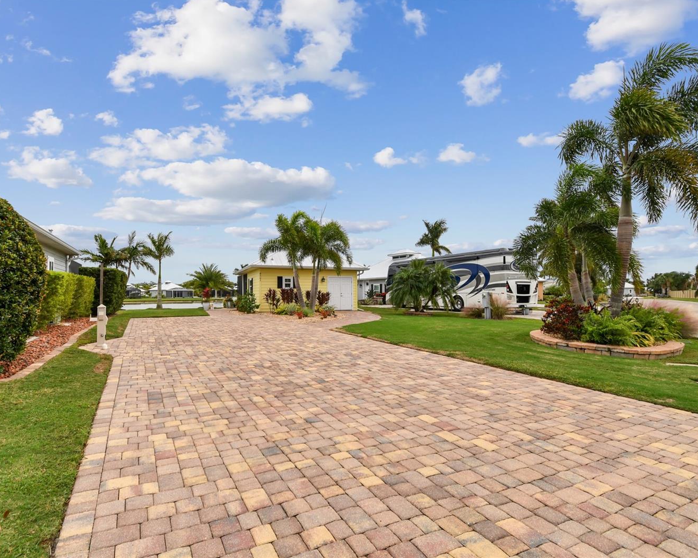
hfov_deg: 89.5
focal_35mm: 17
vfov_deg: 77.0
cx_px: 326
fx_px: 351
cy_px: 278
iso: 100
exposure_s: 1/200
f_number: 7.1
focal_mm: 10
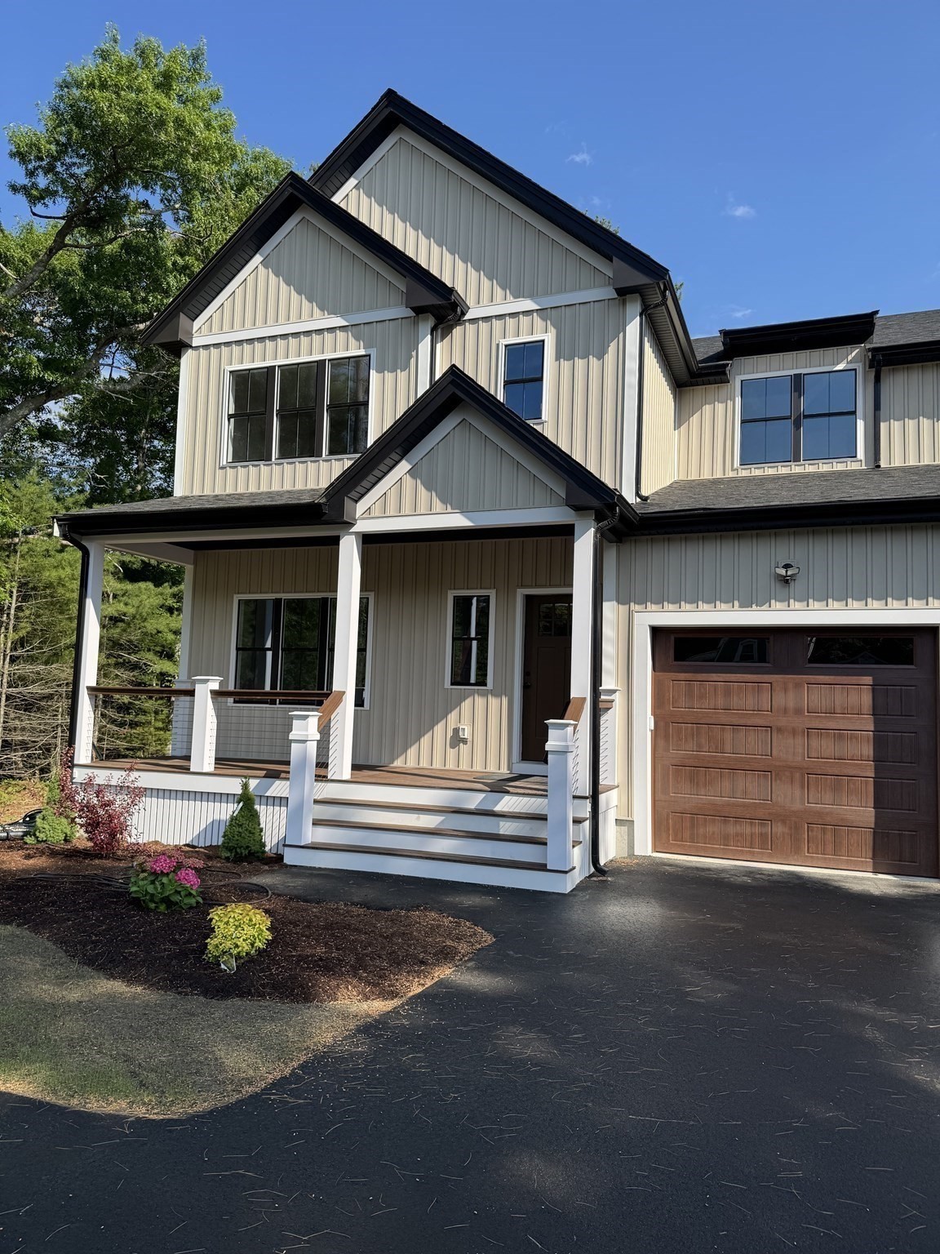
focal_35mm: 24
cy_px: 627
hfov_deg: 56.8
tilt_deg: +4.9
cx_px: 470
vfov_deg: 71.6
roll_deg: -1.4
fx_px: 869
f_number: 1.78
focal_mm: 6.76
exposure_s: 1/2959
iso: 80
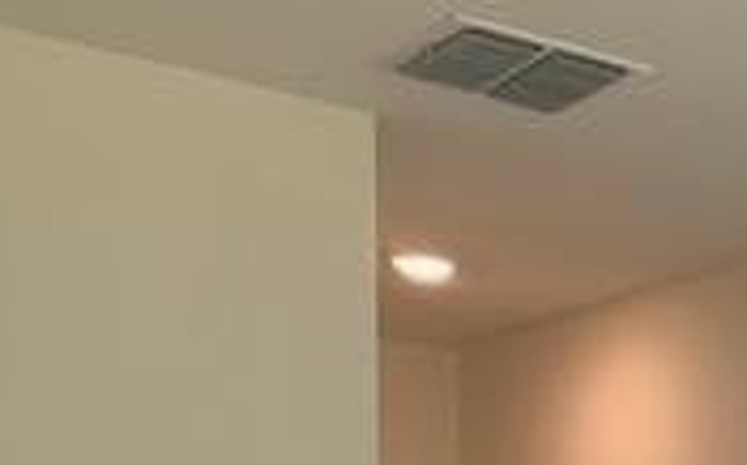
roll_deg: +0.6
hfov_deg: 17.2
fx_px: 2054
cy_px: 849
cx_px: 1315
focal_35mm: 101
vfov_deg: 11.9
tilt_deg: -1.2
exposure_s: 1/120
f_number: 1.8
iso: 40
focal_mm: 4.25
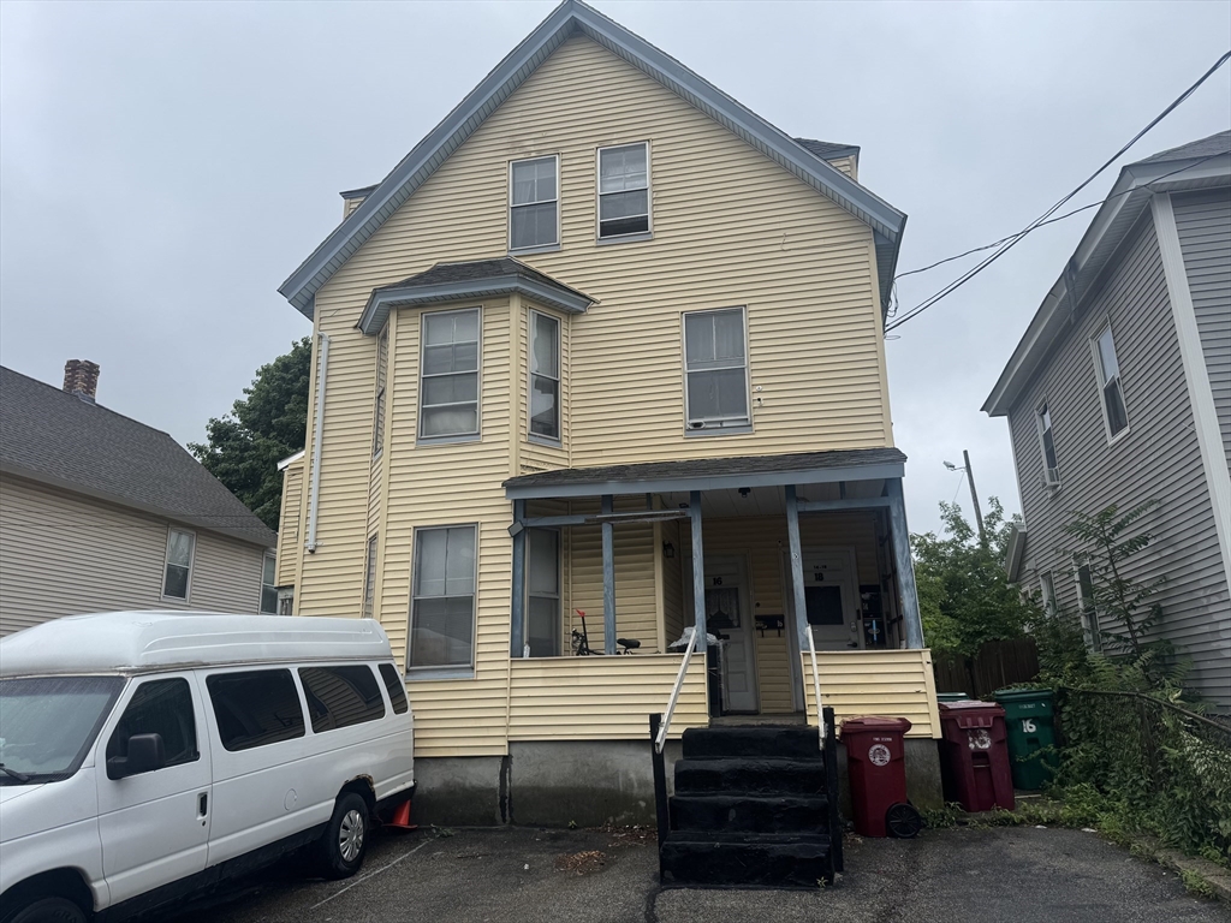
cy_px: 462
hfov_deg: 71.6
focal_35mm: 24
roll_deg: +1.6
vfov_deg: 56.8
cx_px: 616
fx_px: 853
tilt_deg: +15.8
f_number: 1.78
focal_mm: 6.76
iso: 80
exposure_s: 1/1923
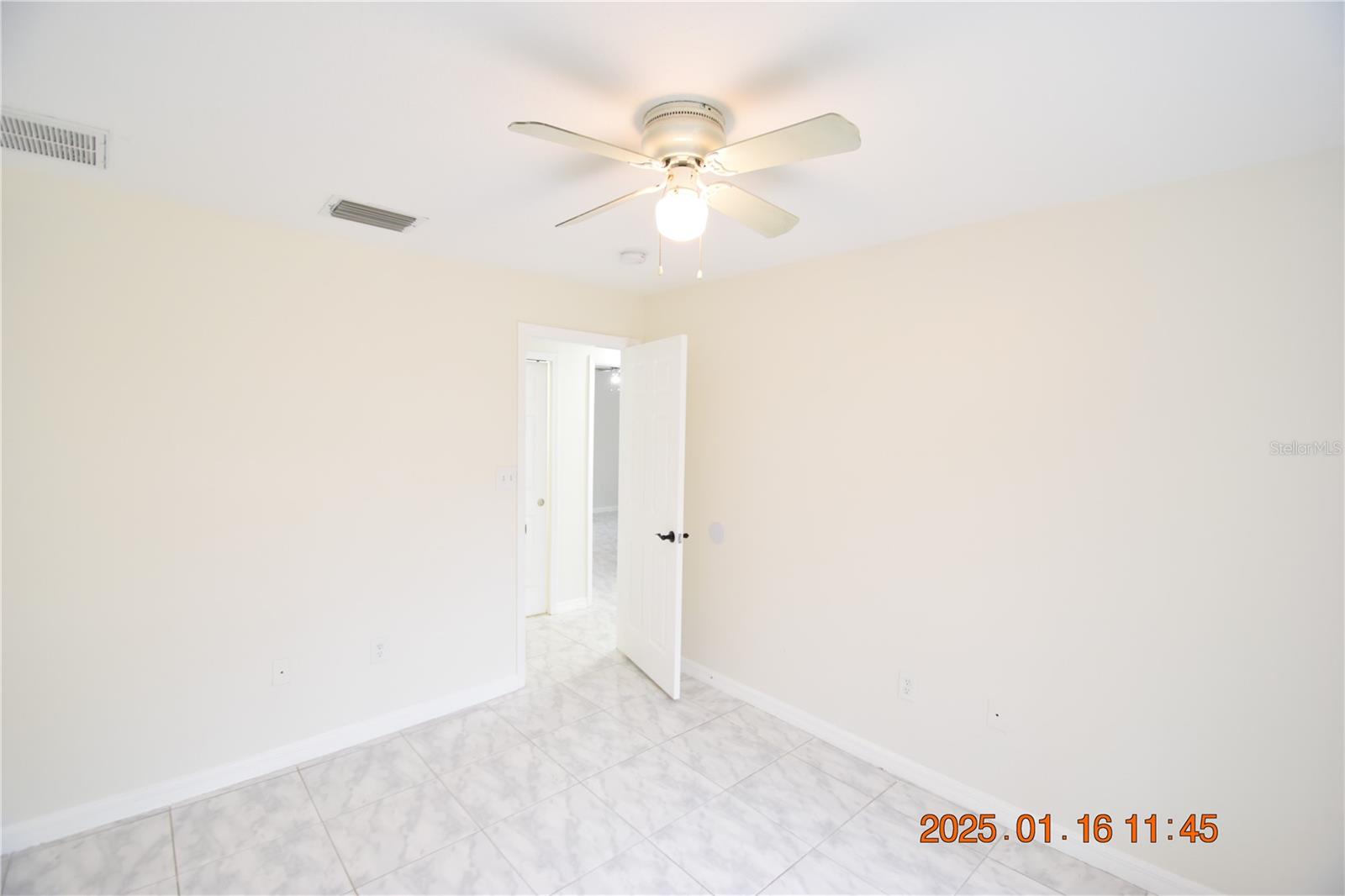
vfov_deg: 77.3
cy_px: 448
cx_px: 672
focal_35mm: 15
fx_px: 560
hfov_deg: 100.4
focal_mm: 10
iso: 720
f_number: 4
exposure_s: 1/60
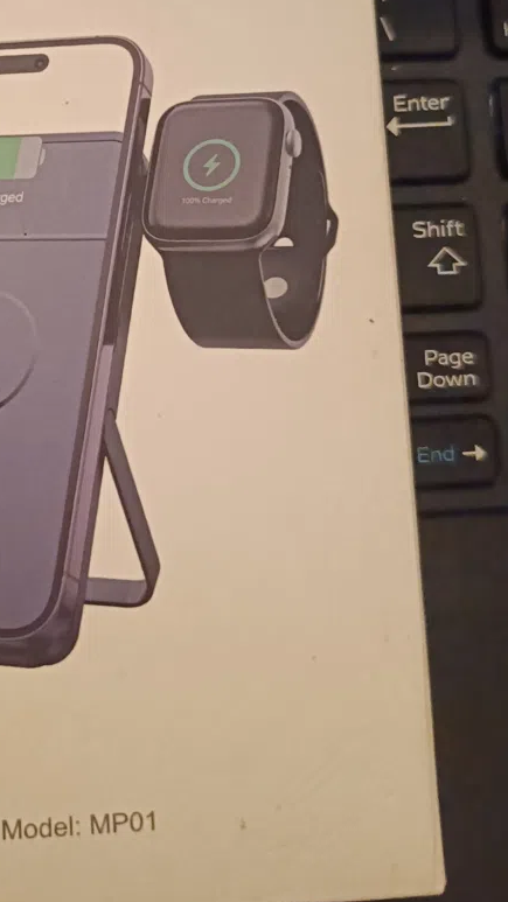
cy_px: 227
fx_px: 1197
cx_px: 6
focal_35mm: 50
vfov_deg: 40.2
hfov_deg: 23.0
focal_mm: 5.25
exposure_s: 1/50
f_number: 1.75
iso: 3200
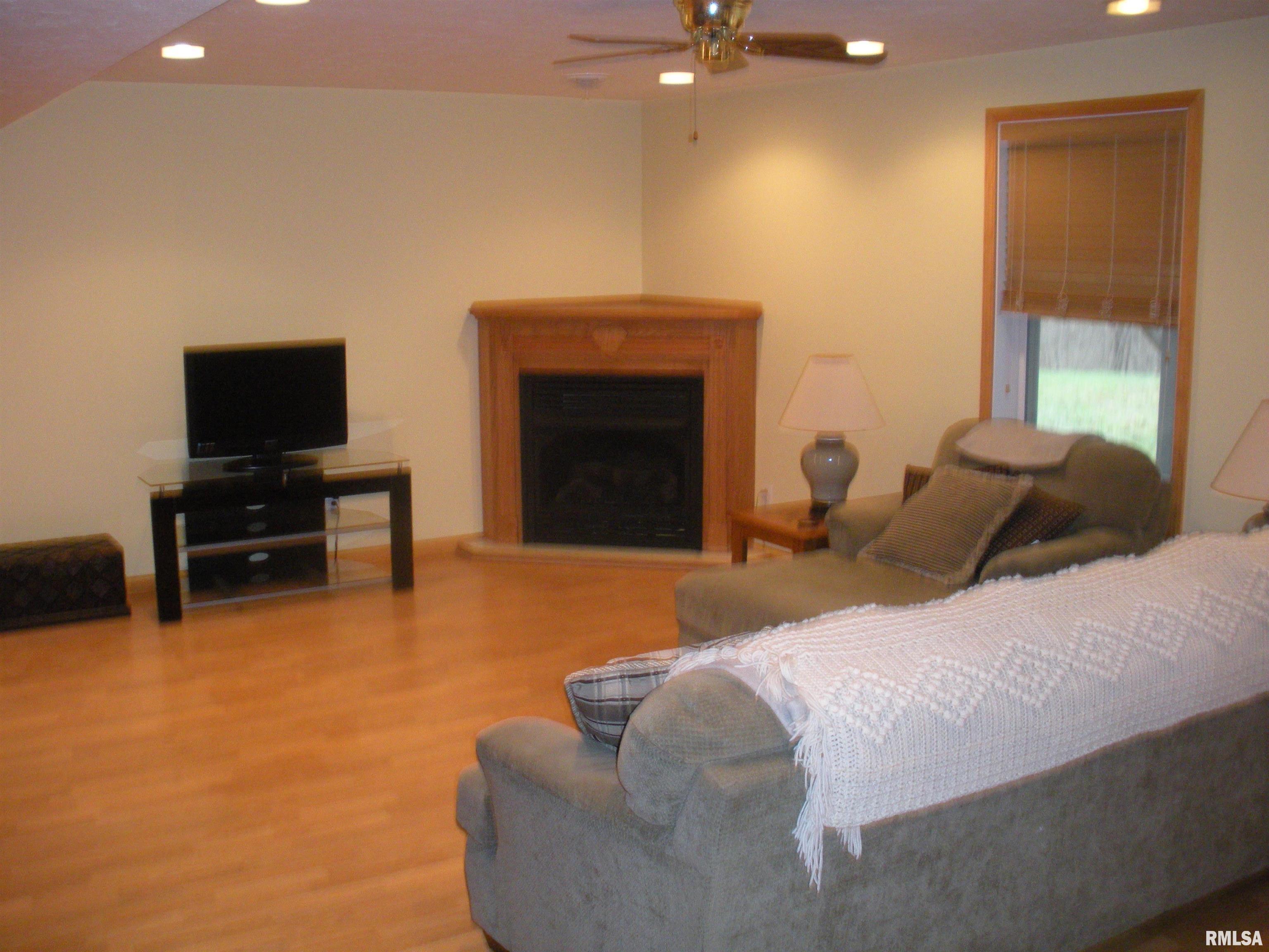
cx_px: 634
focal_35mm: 36
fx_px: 1320
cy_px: 476
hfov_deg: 51.4
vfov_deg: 39.7
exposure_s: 1/30
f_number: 3.5
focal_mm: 6.3
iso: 348
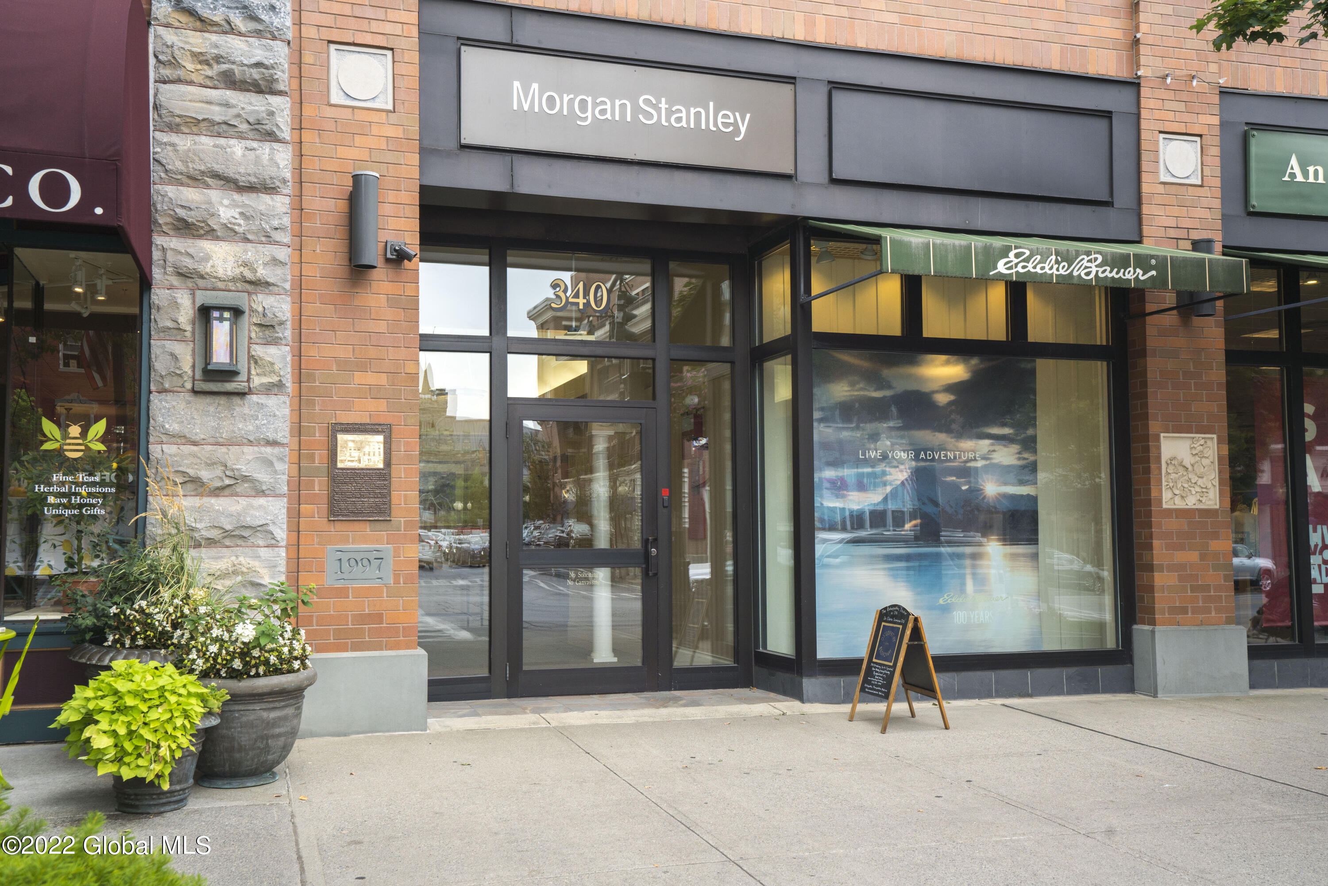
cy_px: 443
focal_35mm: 35
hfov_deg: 54.4
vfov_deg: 37.9
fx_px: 1291
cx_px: 664
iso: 250
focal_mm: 35
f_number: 9
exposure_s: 1/125
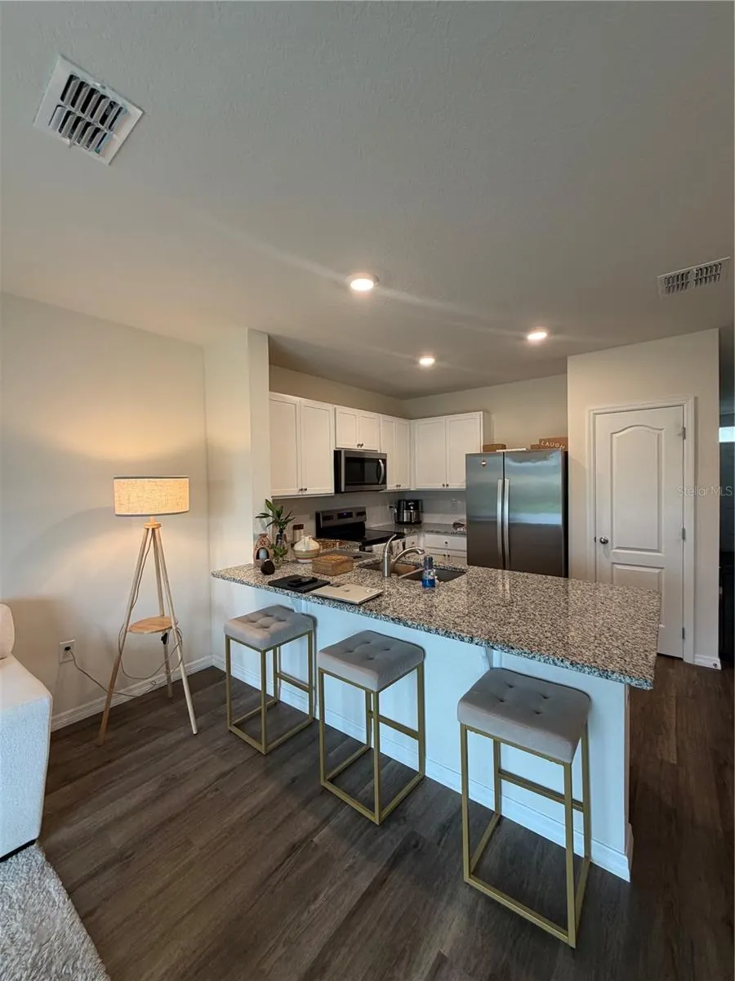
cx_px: 368
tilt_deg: -0.7
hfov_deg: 85.7
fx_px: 396
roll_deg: +1.1
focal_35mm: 14
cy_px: 490
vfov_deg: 102.1
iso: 160
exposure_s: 1/60
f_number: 2.2
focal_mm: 2.22
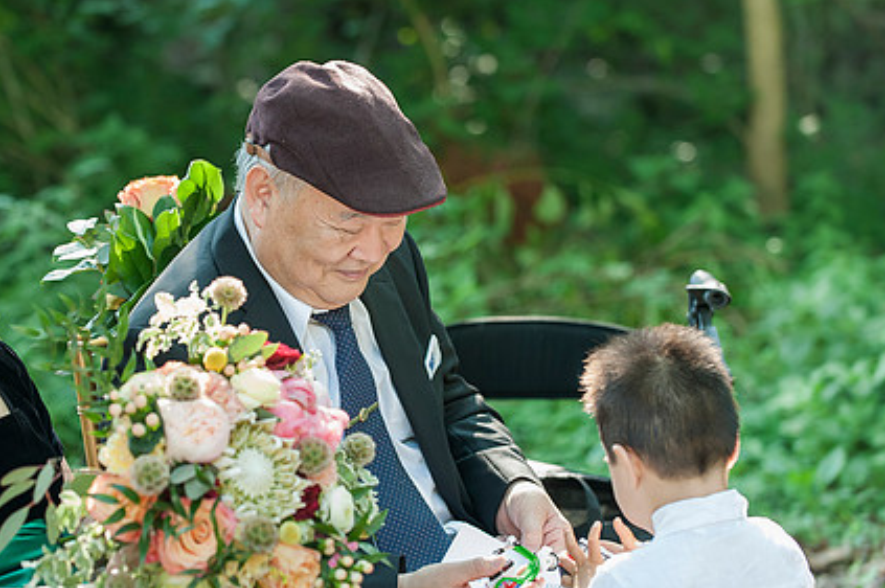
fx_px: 3708
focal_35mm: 151
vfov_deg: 9.1
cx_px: 301
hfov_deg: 13.6
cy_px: 312
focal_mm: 110
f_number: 3.5
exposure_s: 1/160
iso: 800
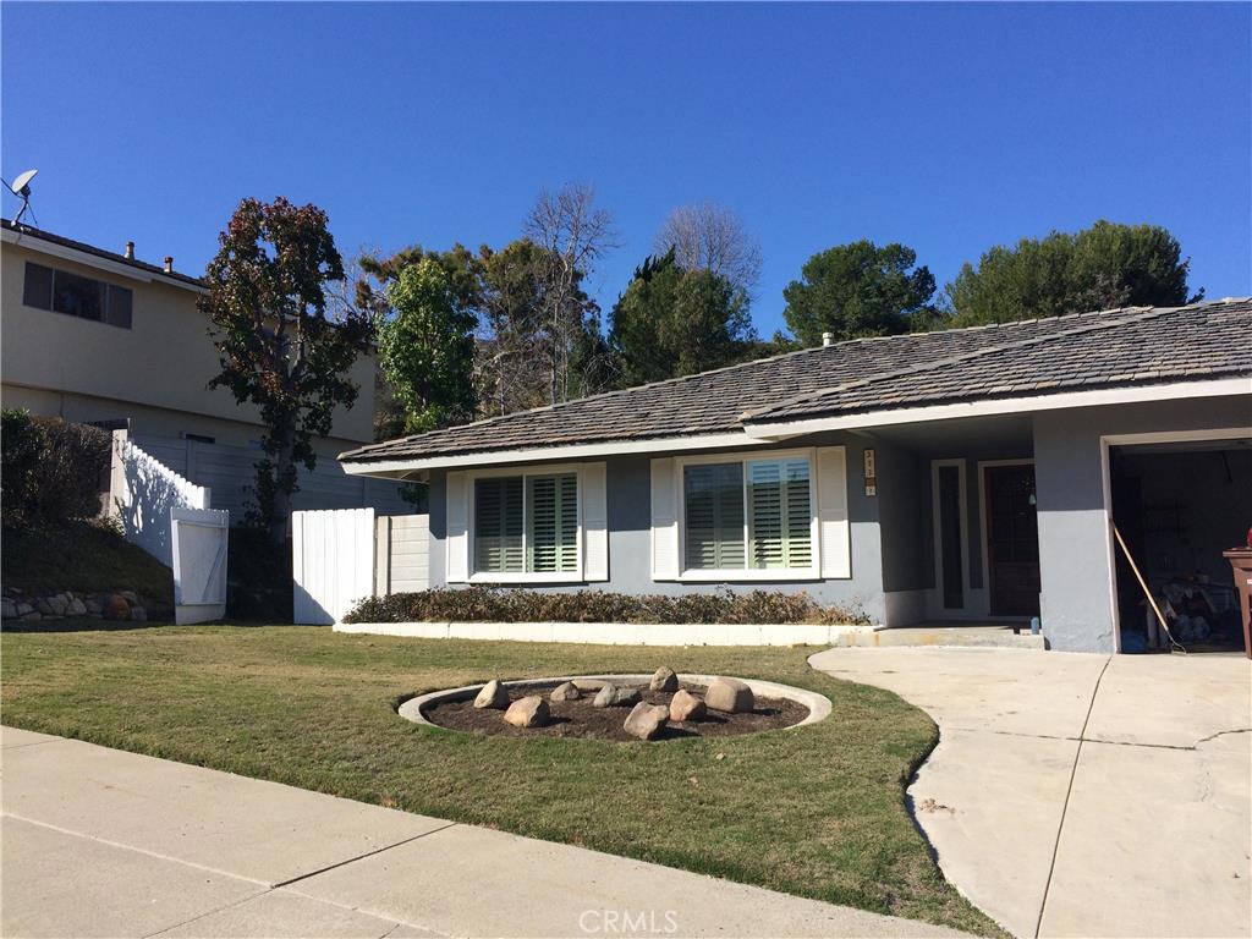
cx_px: 626
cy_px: 470
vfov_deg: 48.2
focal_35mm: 29
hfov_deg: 61.7
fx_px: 1049
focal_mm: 4.15
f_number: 2.2
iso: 32
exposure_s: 1/2415
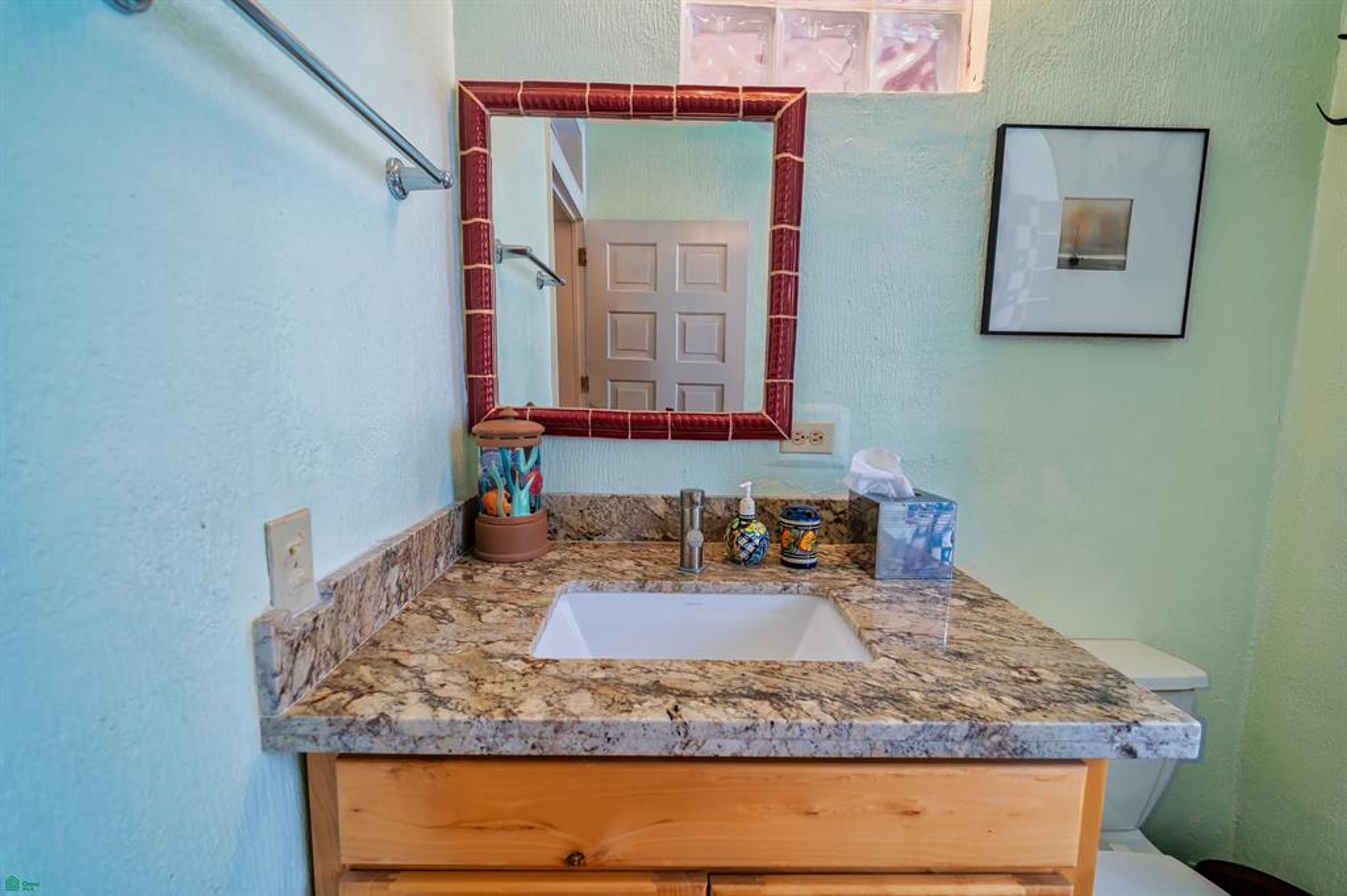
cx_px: 674
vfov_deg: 81.2
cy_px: 448
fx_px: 524
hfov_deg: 104.3
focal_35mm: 14
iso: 400
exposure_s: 1/90
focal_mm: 14
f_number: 4
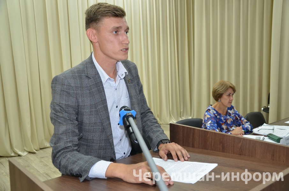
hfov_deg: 53.2
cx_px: 144
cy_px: 96
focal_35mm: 36
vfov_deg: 36.7
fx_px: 288
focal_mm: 24
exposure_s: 1/60
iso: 720
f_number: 3.8
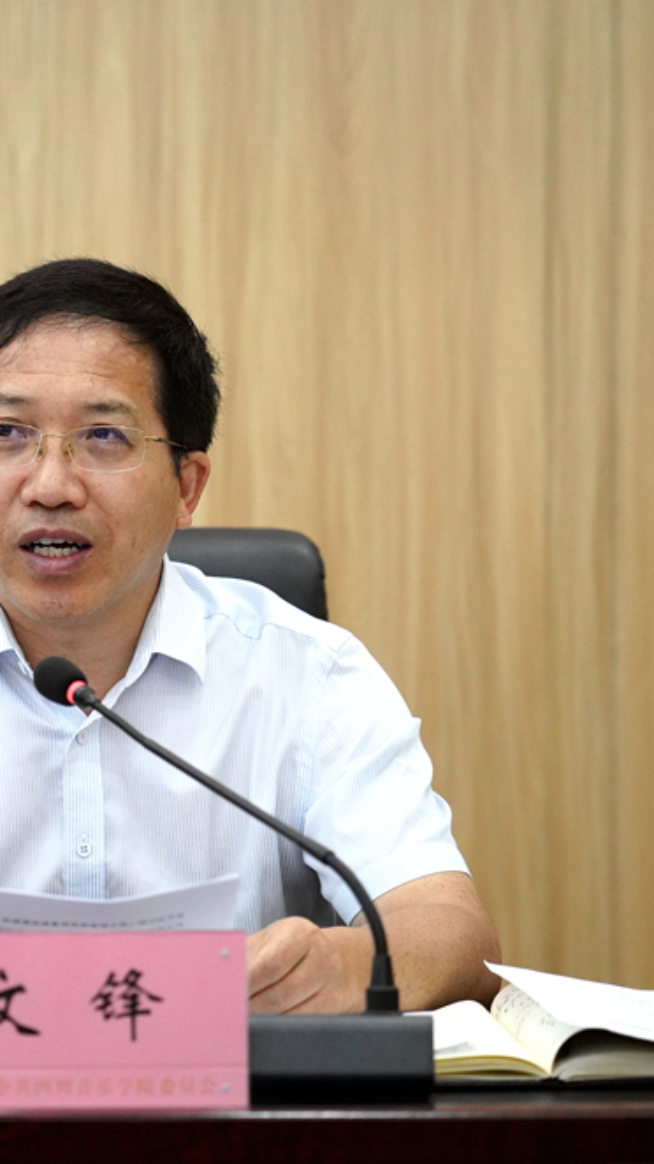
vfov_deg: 18.8
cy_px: 579
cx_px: 84
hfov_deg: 10.6
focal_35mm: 114
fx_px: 3517
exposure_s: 1/200
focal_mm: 72
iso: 3200
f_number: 4
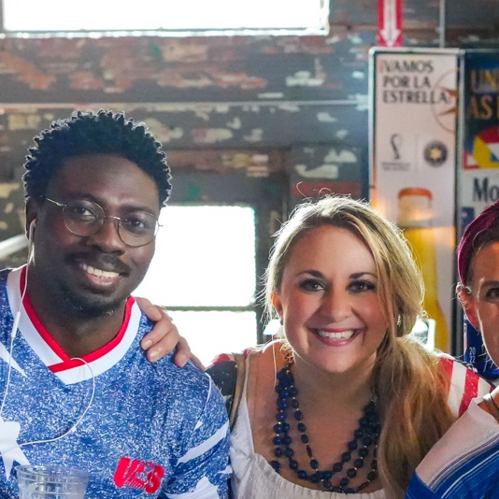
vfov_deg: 15.9
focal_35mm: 107
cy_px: 537
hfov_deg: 16.2
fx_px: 1745
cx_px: 362
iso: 12800
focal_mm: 35
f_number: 4
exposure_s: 1/250
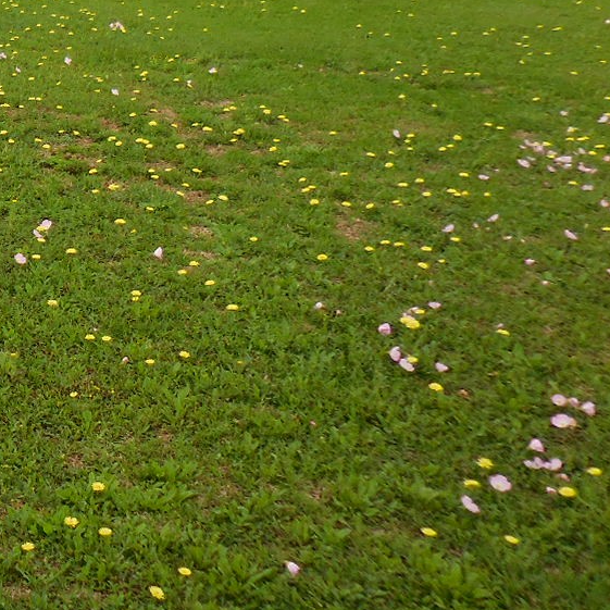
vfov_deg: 27.1
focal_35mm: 63
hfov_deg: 24.0
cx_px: -180
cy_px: 189
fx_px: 1256
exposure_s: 1/500
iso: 125
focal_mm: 4.5
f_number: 3.3
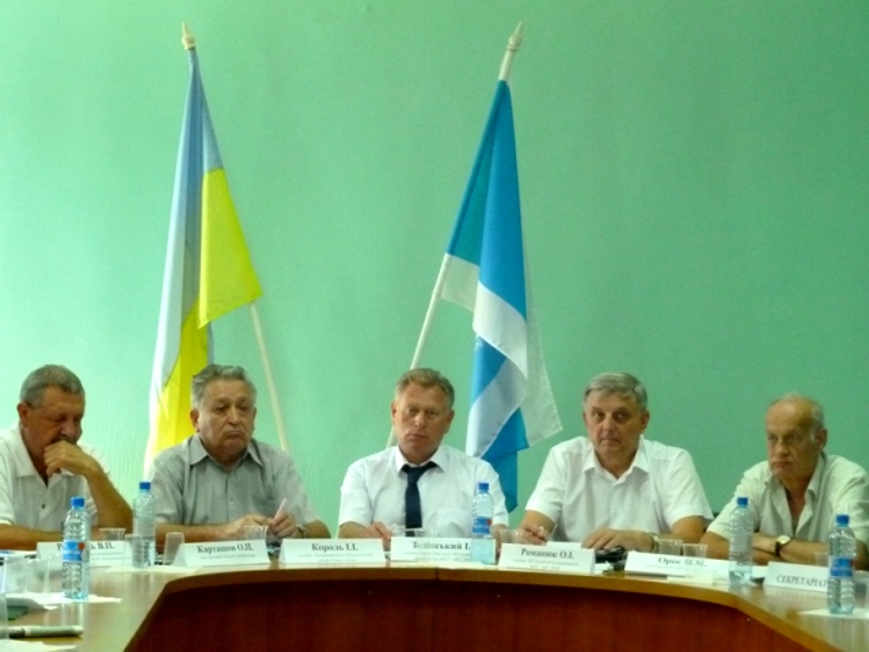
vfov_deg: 14.2
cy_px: 326
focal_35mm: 104
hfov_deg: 18.9
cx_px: 434
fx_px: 2611
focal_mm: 17
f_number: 4.3
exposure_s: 1/25
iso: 800
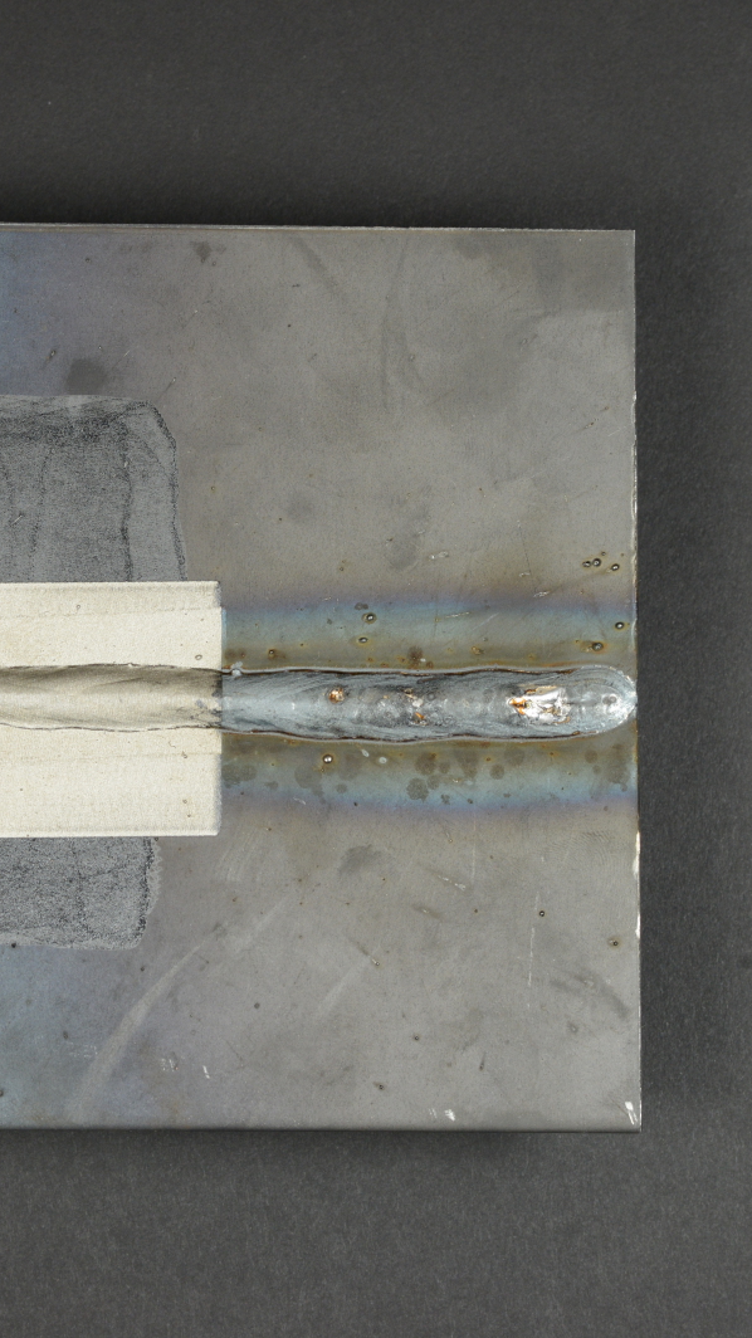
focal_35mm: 134
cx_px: 230
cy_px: 669
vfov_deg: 16.0
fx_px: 4753
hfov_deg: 9.0
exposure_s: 1/50
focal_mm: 85
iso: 800
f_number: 8
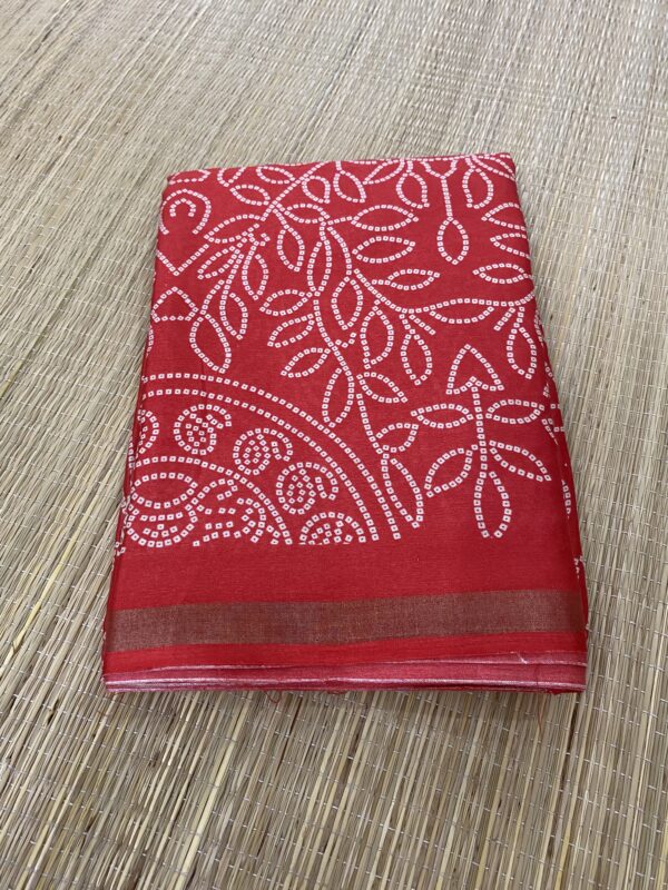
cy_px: 445
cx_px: 334
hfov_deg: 53.1
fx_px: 669
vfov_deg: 67.3
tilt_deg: -60.2
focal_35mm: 26
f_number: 1.8
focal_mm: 4.25
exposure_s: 1/50
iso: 250
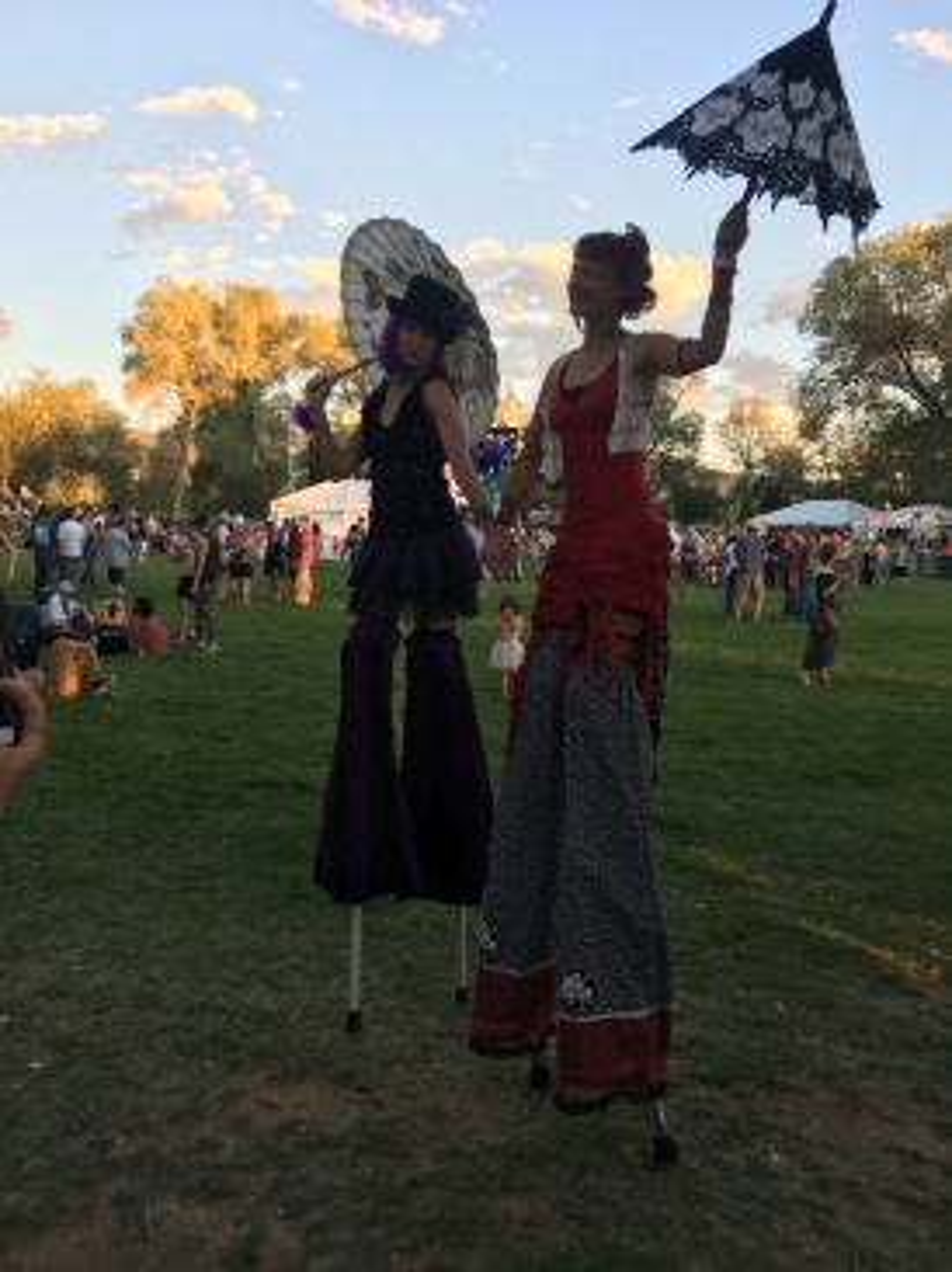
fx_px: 1065
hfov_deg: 48.2
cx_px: 476
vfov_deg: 61.7
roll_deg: +0.3
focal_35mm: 29
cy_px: 636
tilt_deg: -4.7
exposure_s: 1/120
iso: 40
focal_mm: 4.15
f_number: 2.2
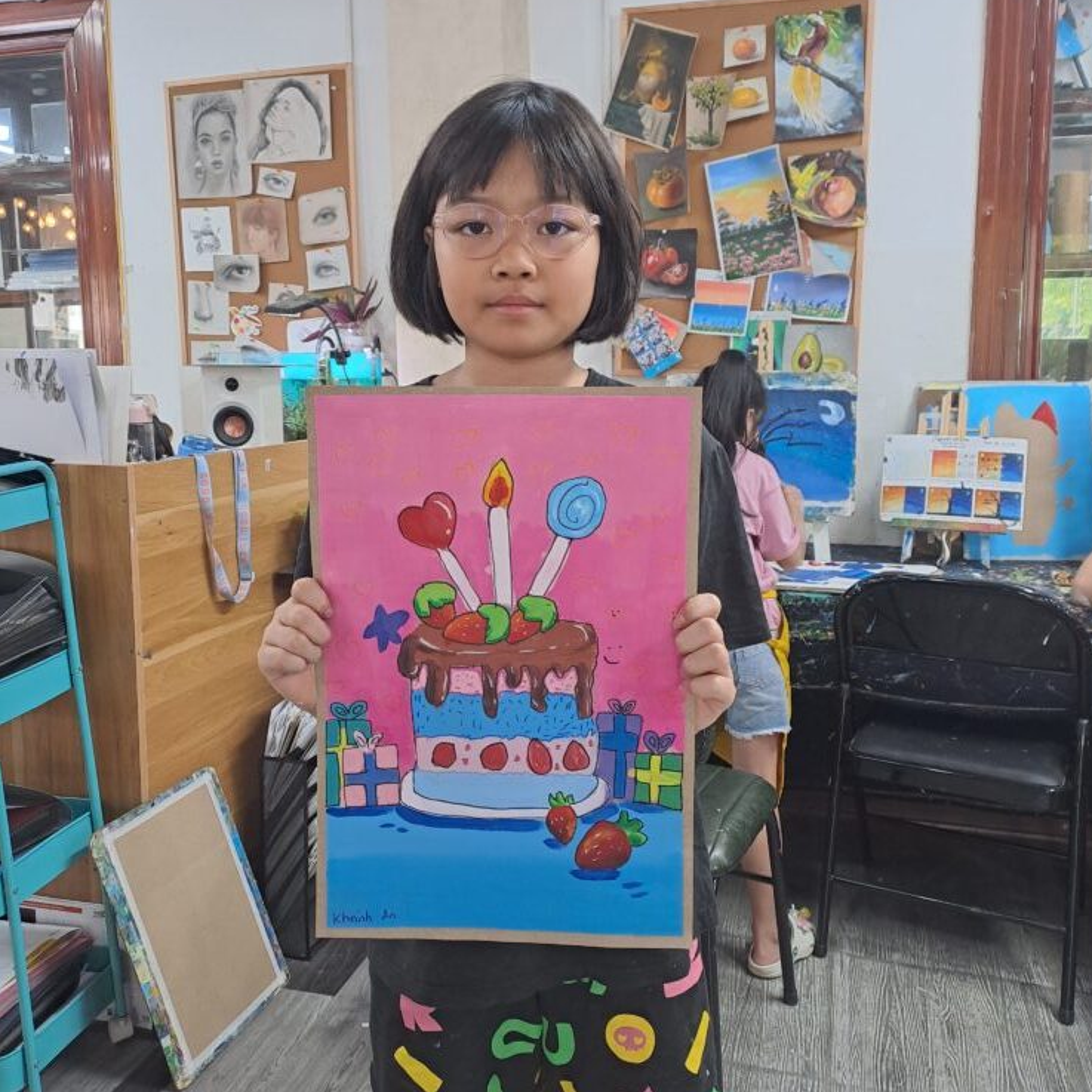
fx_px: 1071
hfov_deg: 54.0
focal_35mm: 30
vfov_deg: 54.0
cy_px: 507
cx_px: 554
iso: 100
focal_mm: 4.65
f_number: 1.8
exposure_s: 1/50
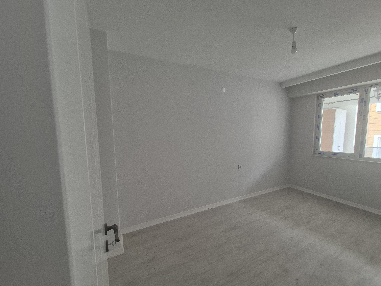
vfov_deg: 89.9
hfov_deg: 106.2
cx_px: 190
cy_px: 143
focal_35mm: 13
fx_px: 143
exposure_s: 1/50
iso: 64
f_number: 2.2
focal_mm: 1.74
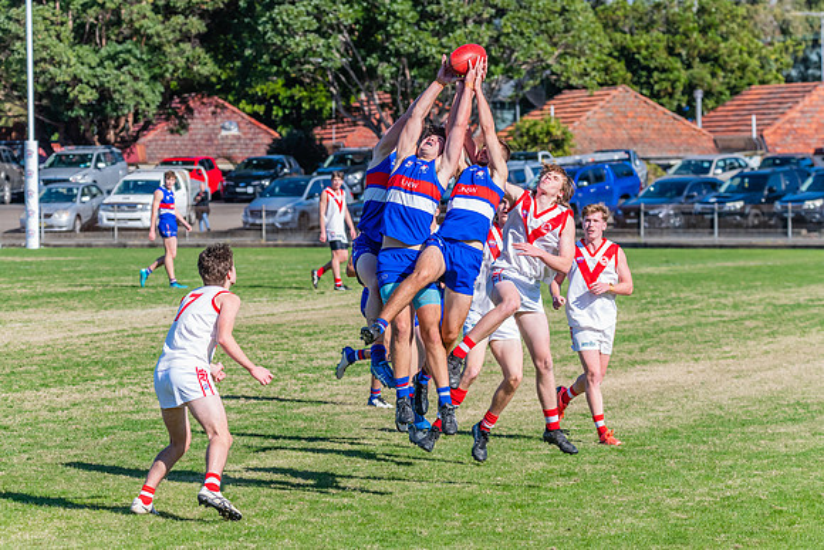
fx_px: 5359
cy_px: 246
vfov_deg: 5.9
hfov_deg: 8.8
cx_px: 402
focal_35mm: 234
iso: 800
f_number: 9
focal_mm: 200
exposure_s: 1/1600
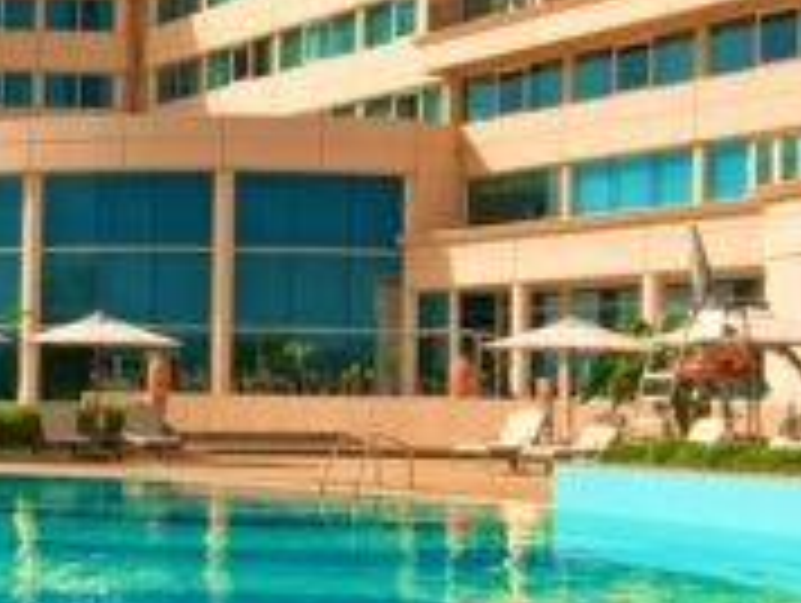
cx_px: -18
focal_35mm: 62
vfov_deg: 23.7
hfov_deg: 29.0
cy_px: 338
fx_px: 1437
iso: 100
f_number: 8
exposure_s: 1/500
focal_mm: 10
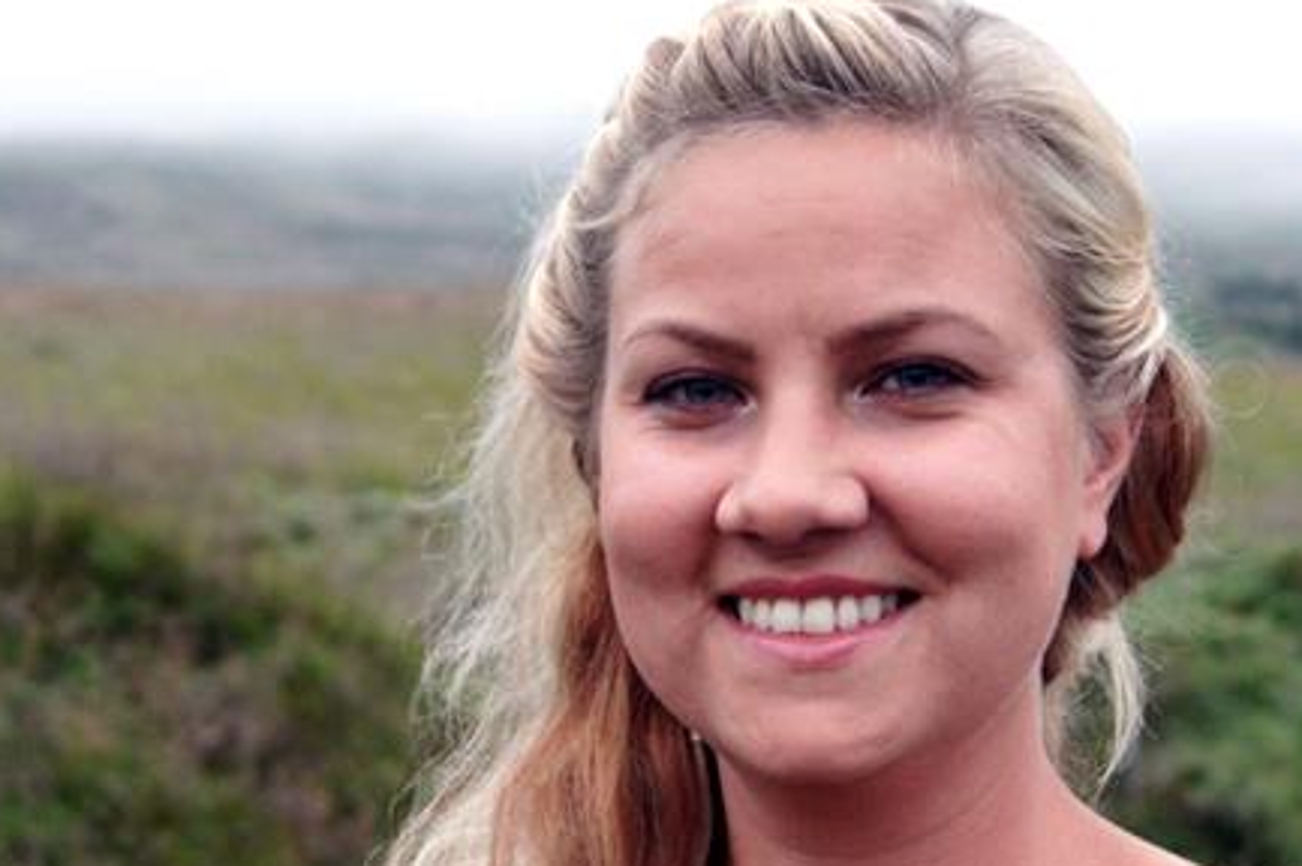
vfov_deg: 16.0
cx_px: 607
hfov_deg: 24.0
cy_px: 621
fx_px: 3065
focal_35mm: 85
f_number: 5
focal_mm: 35
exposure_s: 1/40
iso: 1600
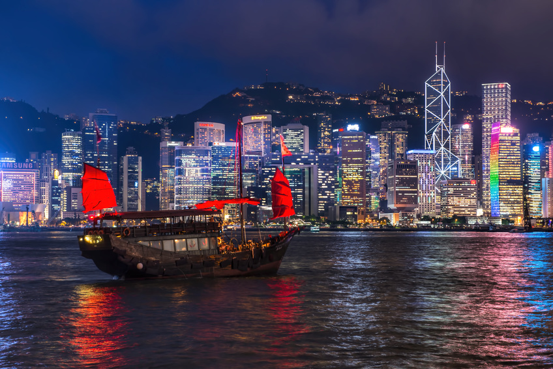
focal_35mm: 62
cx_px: 276
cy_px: 184
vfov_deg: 21.9
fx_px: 953
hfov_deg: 32.4
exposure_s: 1/2
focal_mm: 62
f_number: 7.1
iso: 500
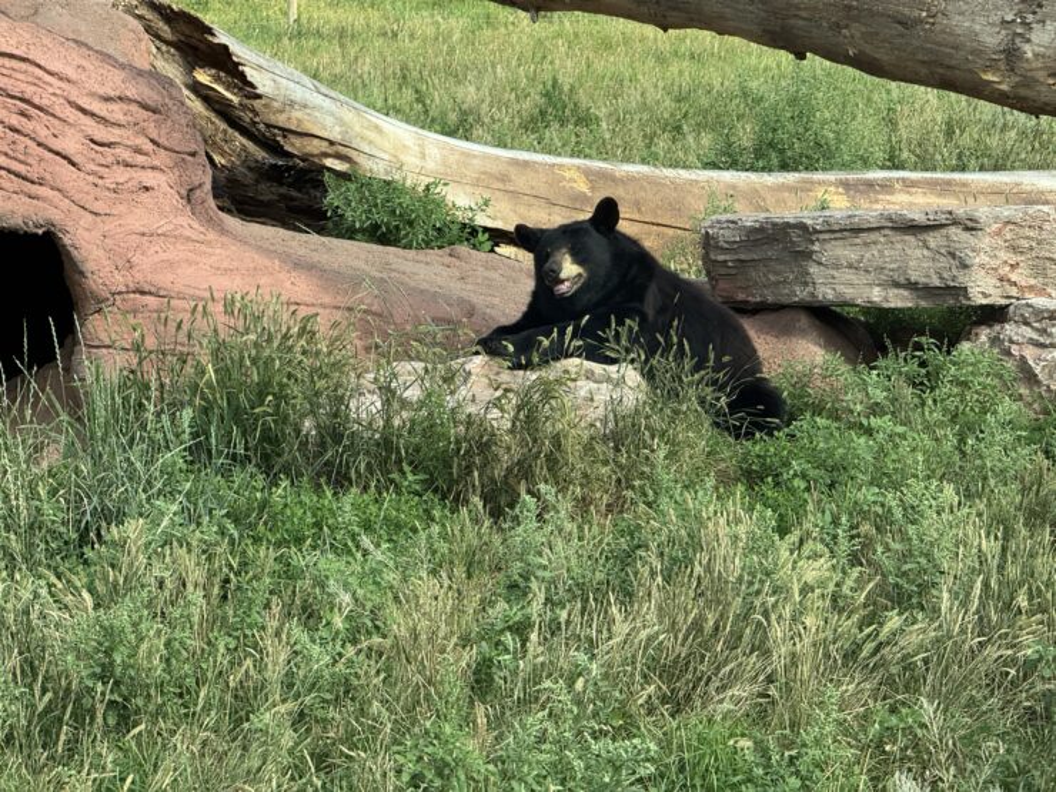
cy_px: 396
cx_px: 528
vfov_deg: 12.3
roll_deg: -0.5
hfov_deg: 16.4
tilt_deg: -5.6
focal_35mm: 120
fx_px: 3661
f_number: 2.8
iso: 50
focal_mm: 15.66
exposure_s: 1/99
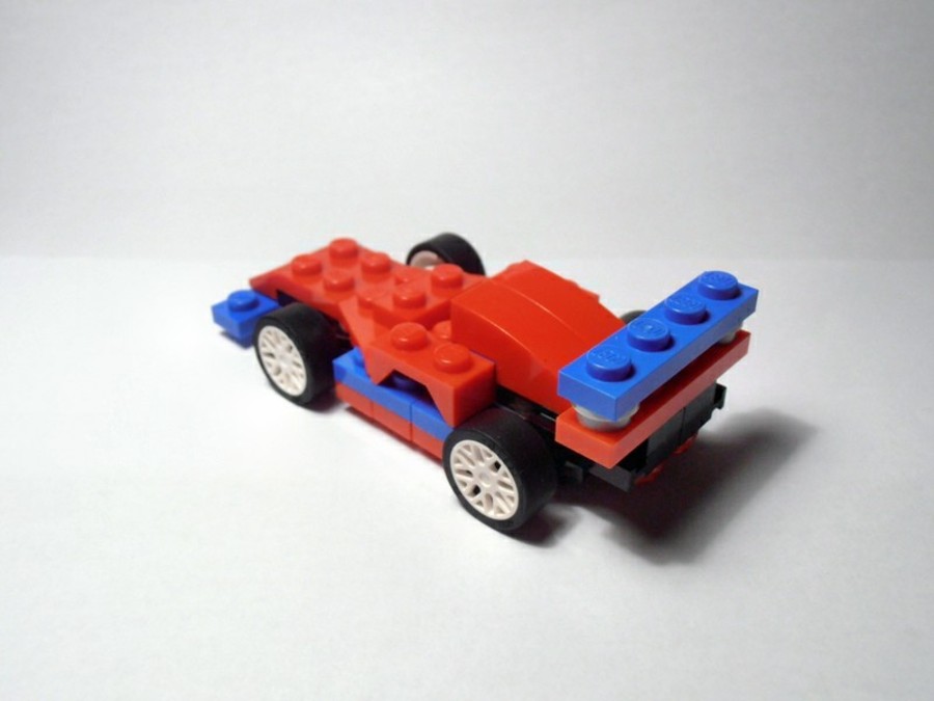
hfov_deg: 50.1
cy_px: 350
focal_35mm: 37
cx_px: 467
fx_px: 998
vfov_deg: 38.7
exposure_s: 1/60
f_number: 3.9
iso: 80
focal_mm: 6.61
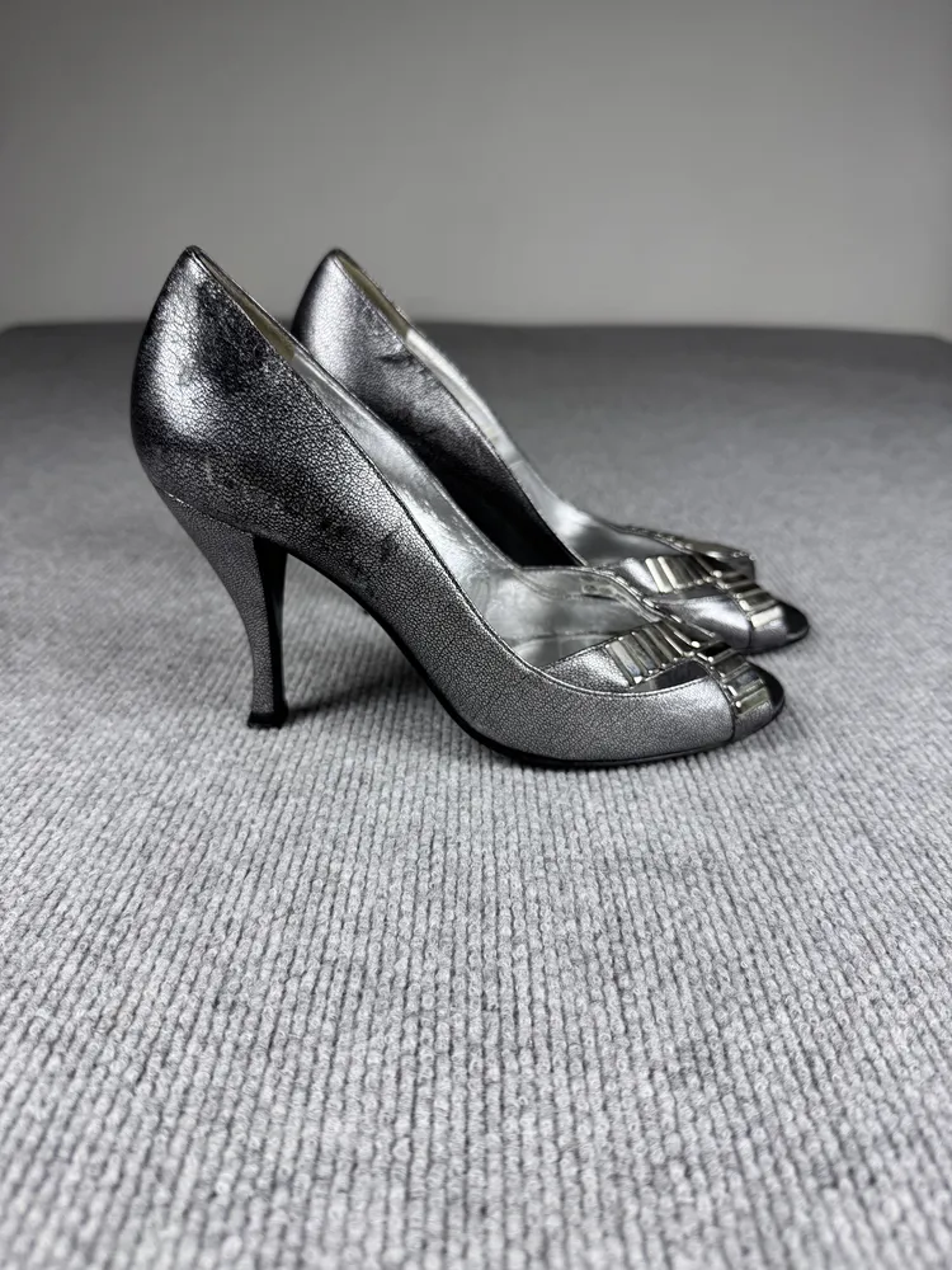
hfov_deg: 56.8
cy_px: 635
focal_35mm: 24
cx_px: 476
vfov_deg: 71.6
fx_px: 880
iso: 80
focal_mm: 6.76
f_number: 1.78
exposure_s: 1/495
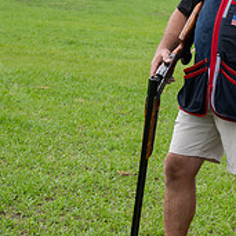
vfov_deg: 12.4
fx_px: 1088
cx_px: 317
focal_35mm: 141
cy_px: 60
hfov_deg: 12.0
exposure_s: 1/100
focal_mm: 49
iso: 64
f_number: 5
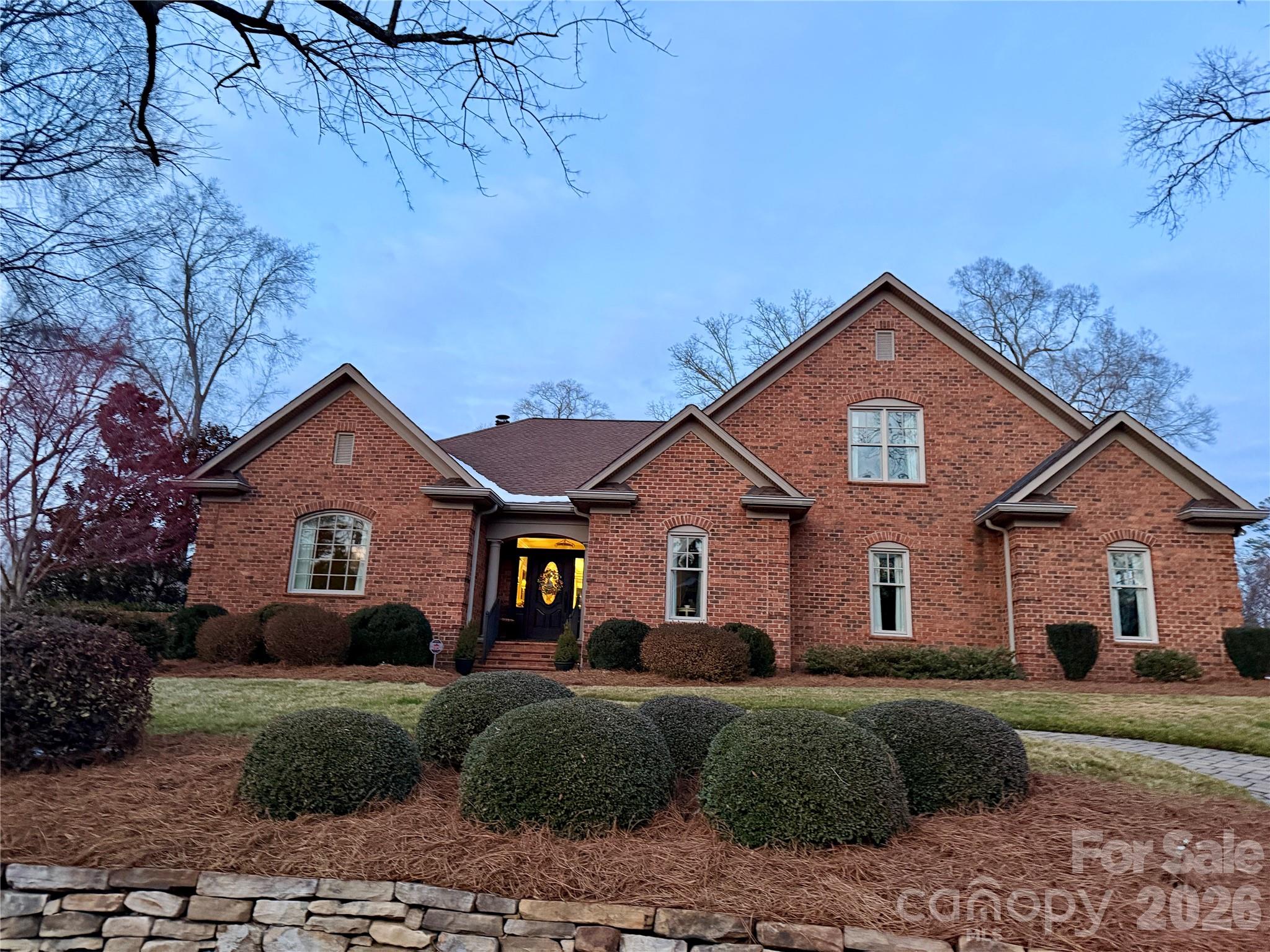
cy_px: 476
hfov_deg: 71.6
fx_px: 881
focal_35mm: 24
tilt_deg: +14.1
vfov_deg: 56.8
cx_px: 635
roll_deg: -1.9
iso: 800
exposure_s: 1/57
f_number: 1.78
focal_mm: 6.76
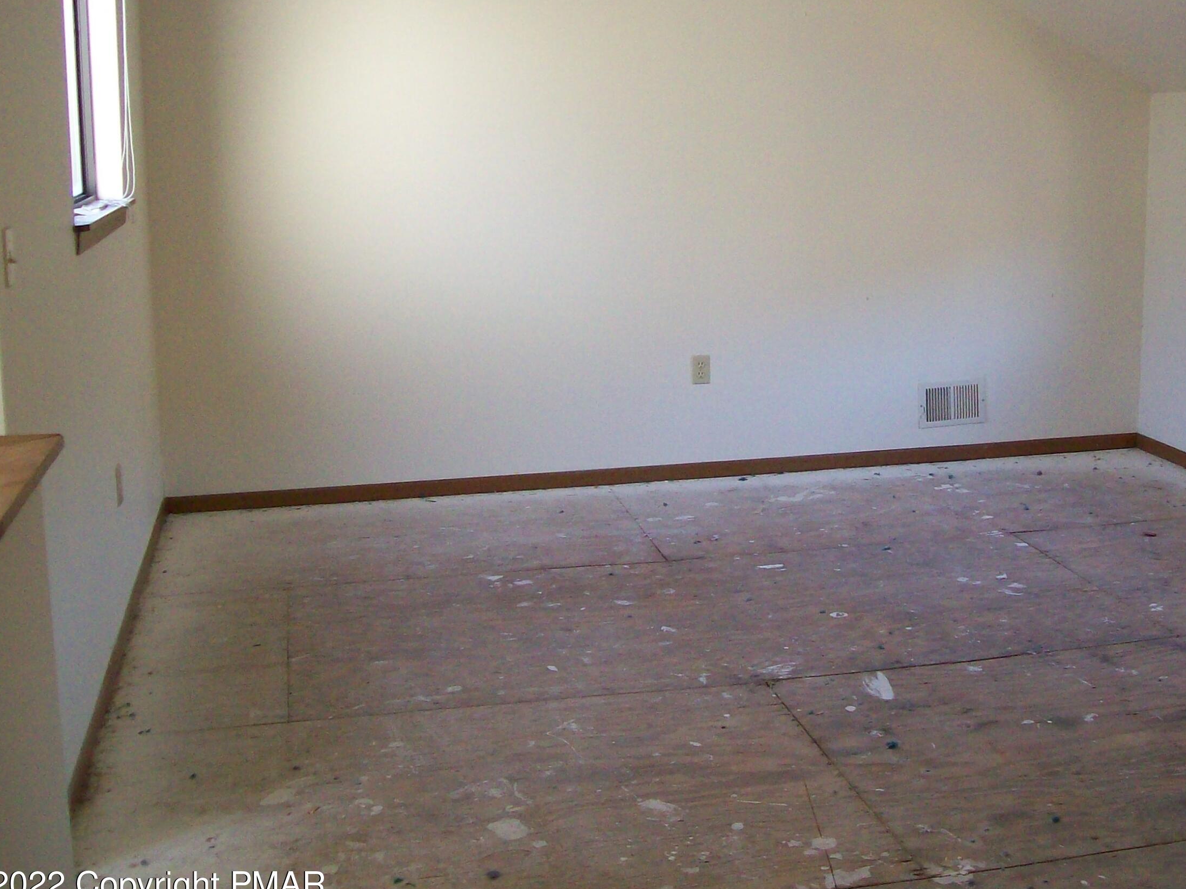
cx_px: 770
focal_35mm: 49
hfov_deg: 38.6
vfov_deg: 29.6
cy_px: 335
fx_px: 1679
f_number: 2.7
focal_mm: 6
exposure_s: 1/74.1
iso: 200
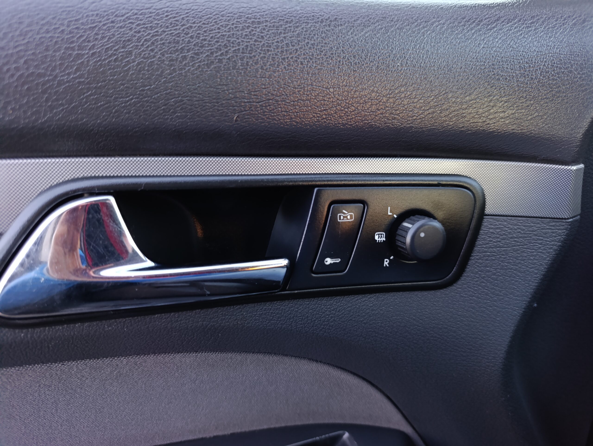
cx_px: 296
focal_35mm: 23
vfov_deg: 59.0
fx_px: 395
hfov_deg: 73.8
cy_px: 223
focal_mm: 6.14
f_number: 1.6
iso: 640
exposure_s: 1/100
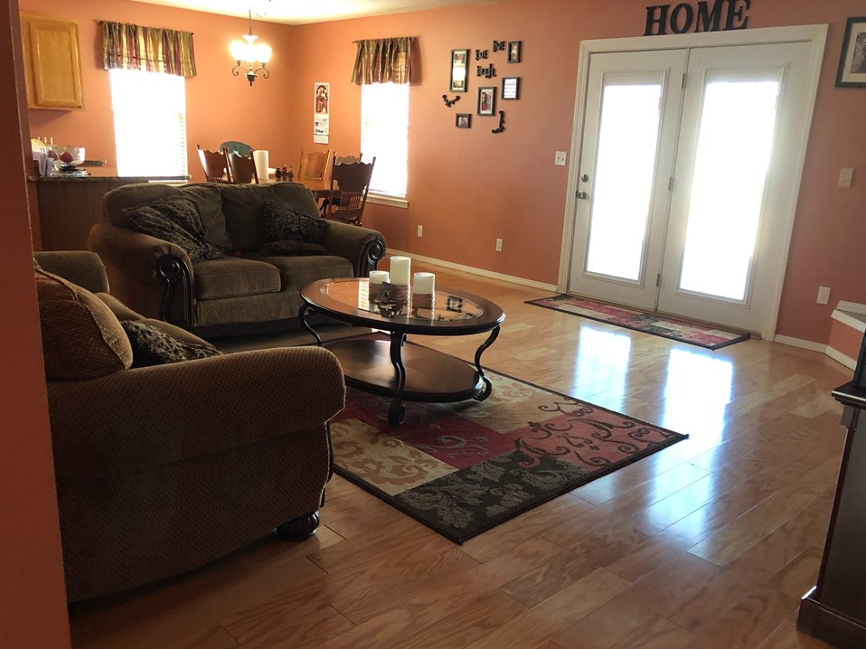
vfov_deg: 45.4
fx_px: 775
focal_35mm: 31
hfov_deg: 58.4
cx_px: 435
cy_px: 343
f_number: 1.8
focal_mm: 3.99
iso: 100
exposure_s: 1/15
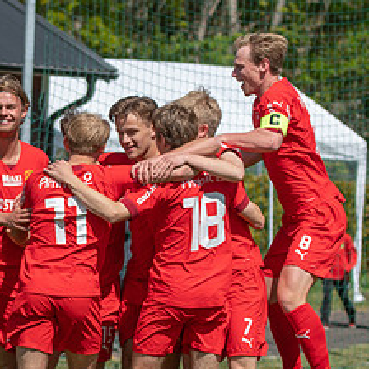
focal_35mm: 258
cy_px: 250
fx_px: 3112
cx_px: 104
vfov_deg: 6.8
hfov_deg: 6.8
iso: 100
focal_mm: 78
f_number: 3.2
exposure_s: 1/1600
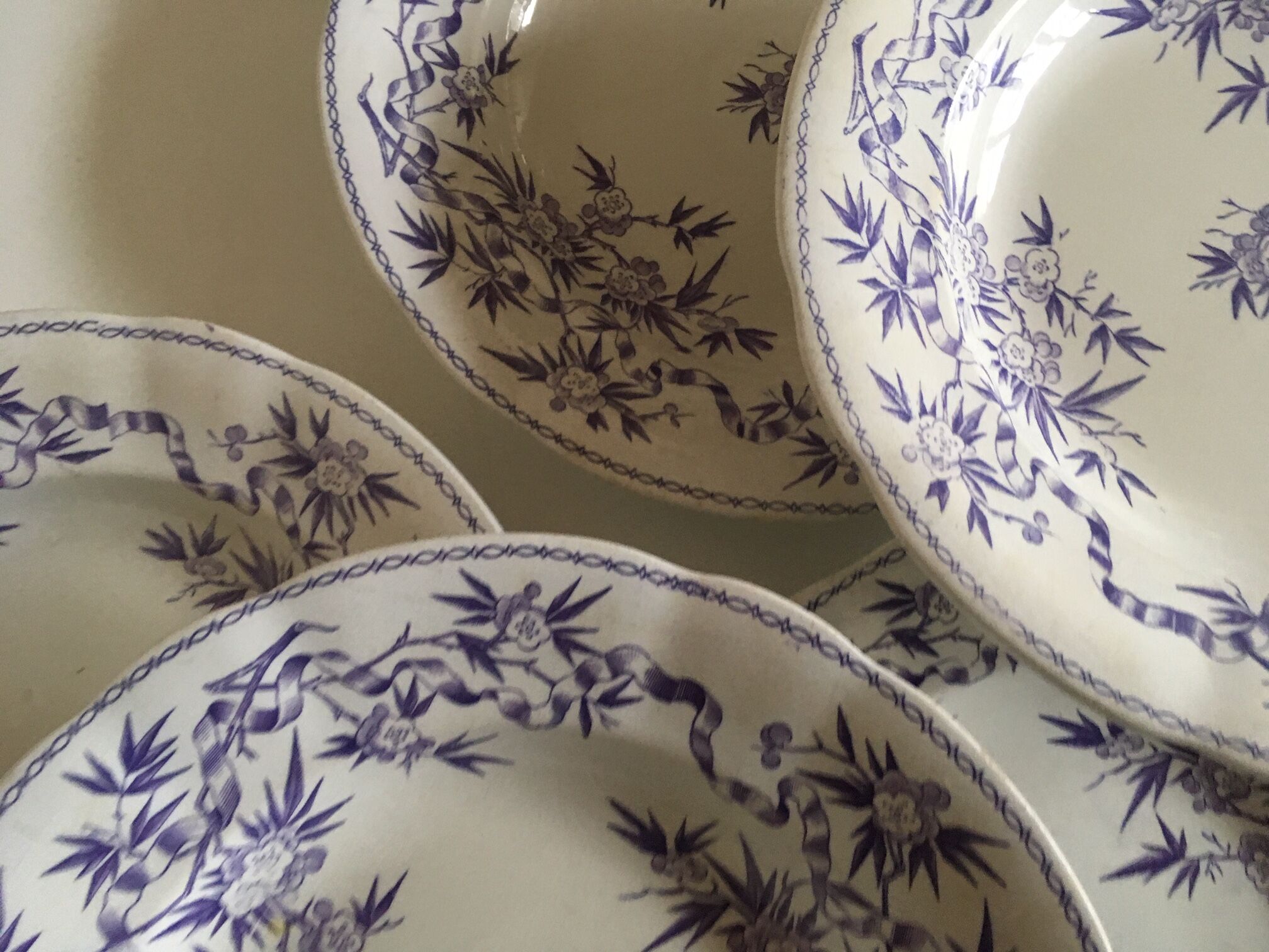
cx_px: 634
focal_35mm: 29
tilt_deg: -82.5
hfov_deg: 61.7
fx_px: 1063
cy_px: 476
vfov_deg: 48.2
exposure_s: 1/33
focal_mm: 4.15
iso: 200
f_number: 2.2
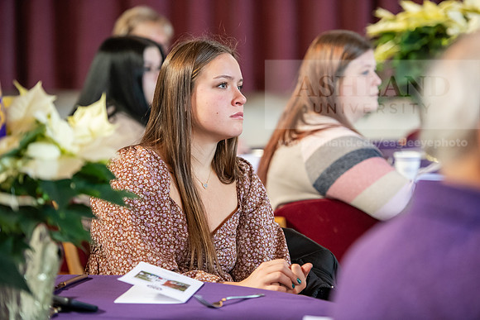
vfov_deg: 10.6
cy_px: 160
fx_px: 1734
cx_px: 240
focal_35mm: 130
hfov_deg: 15.8
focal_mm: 130
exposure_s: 1/200
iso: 3200
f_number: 2.8
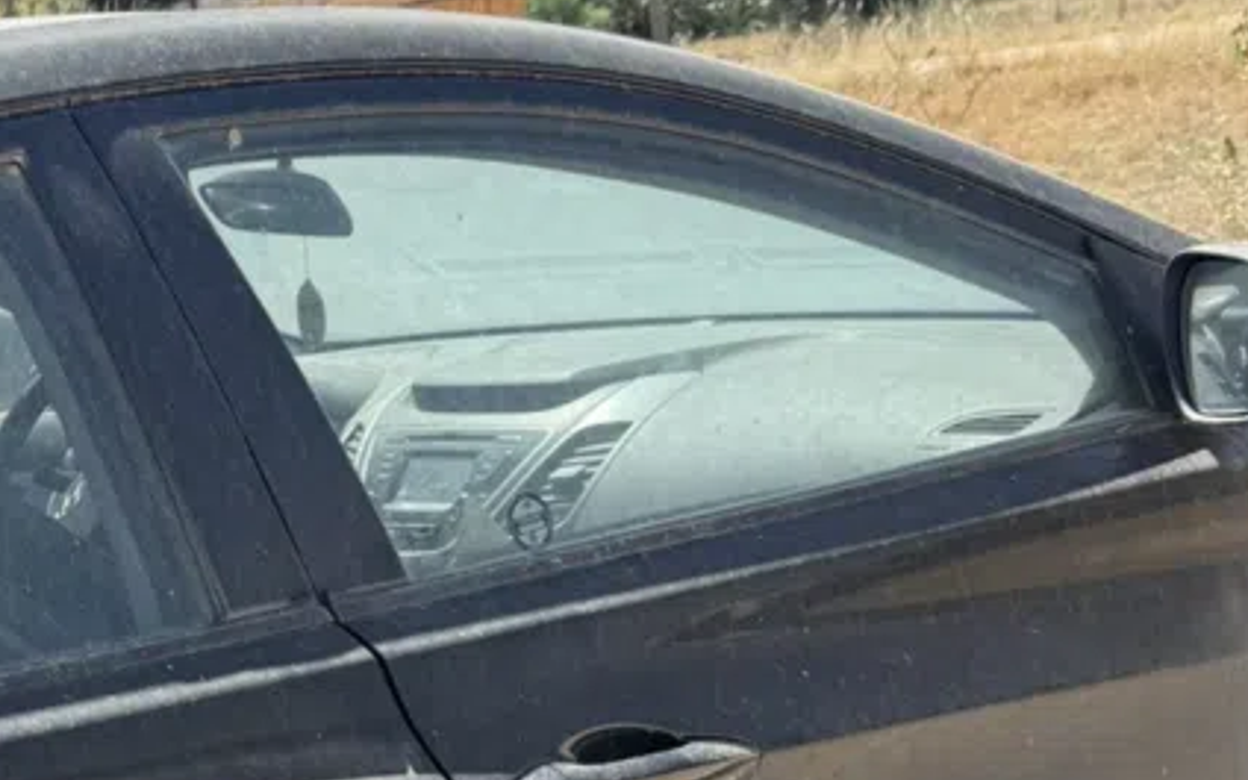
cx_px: -121
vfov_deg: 15.2
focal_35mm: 82
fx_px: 2789
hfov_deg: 23.7
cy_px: 996
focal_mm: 6.76
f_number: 1.78
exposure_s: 1/2445
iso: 80
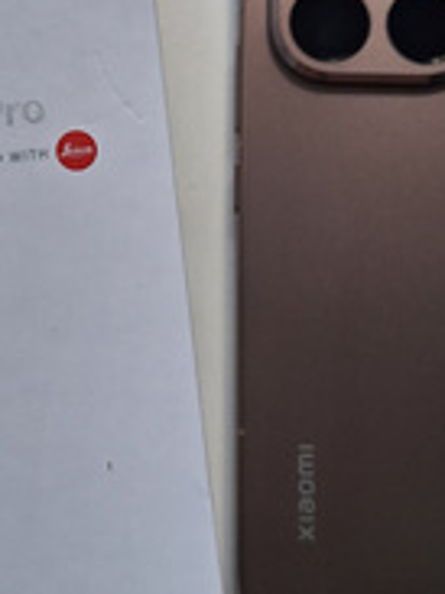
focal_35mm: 63
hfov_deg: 23.1
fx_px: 1081
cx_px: 132
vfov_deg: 30.6
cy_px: 208
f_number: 1.8
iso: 40
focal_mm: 5.54
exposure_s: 1/602
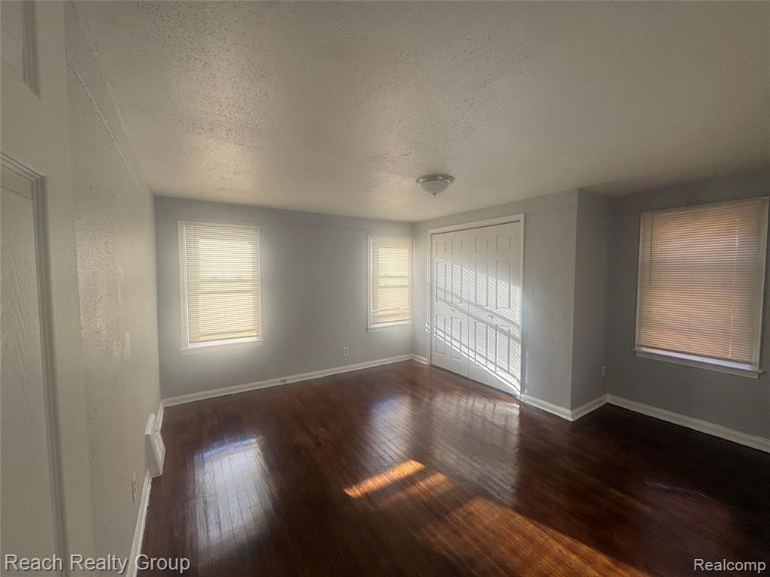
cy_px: 288
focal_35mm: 14
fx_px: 311
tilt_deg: -2.7
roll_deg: +0.7
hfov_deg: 102.1
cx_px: 385
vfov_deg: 85.7
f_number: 2.2
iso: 40
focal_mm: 2.22
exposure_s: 1/207
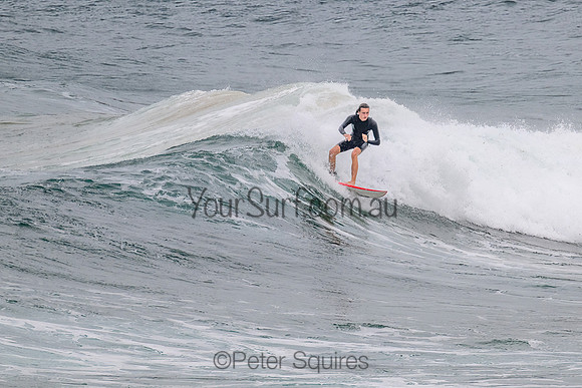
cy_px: 173
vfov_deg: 1.3
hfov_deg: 1.9
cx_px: 379
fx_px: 17793
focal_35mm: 1100
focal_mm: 800
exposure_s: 1/2000
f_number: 11
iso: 800
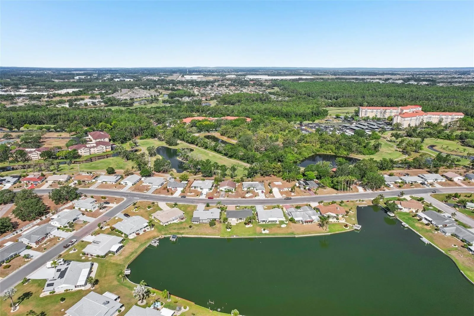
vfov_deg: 57.2
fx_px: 290
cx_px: 237
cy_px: 158
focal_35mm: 22
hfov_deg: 78.6
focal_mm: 8.4
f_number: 2.8
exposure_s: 1/2000
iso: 110
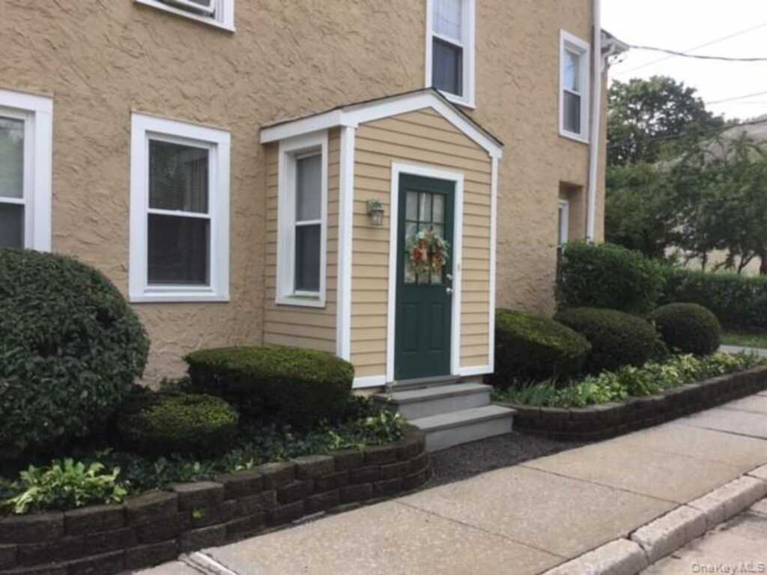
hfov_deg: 58.4
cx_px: 384
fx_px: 687
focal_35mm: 31
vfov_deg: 45.4
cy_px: 288
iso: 25
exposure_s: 1/364
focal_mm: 3.3
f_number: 2.4
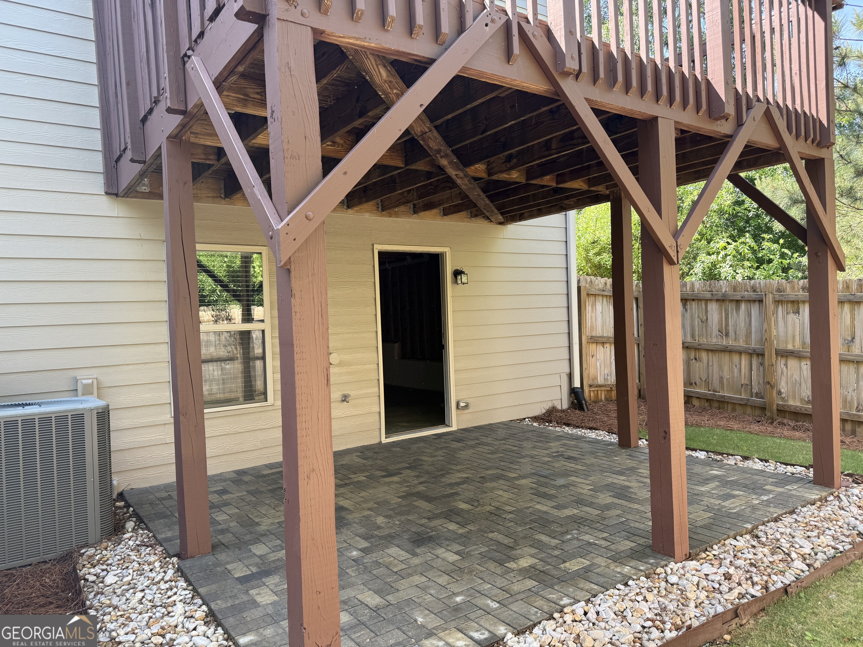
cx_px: 432
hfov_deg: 71.6
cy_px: 324
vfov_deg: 56.8
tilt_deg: -0.2
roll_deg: +2.3
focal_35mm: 24
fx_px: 598
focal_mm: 6.76
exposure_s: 1/207
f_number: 1.78
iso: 64
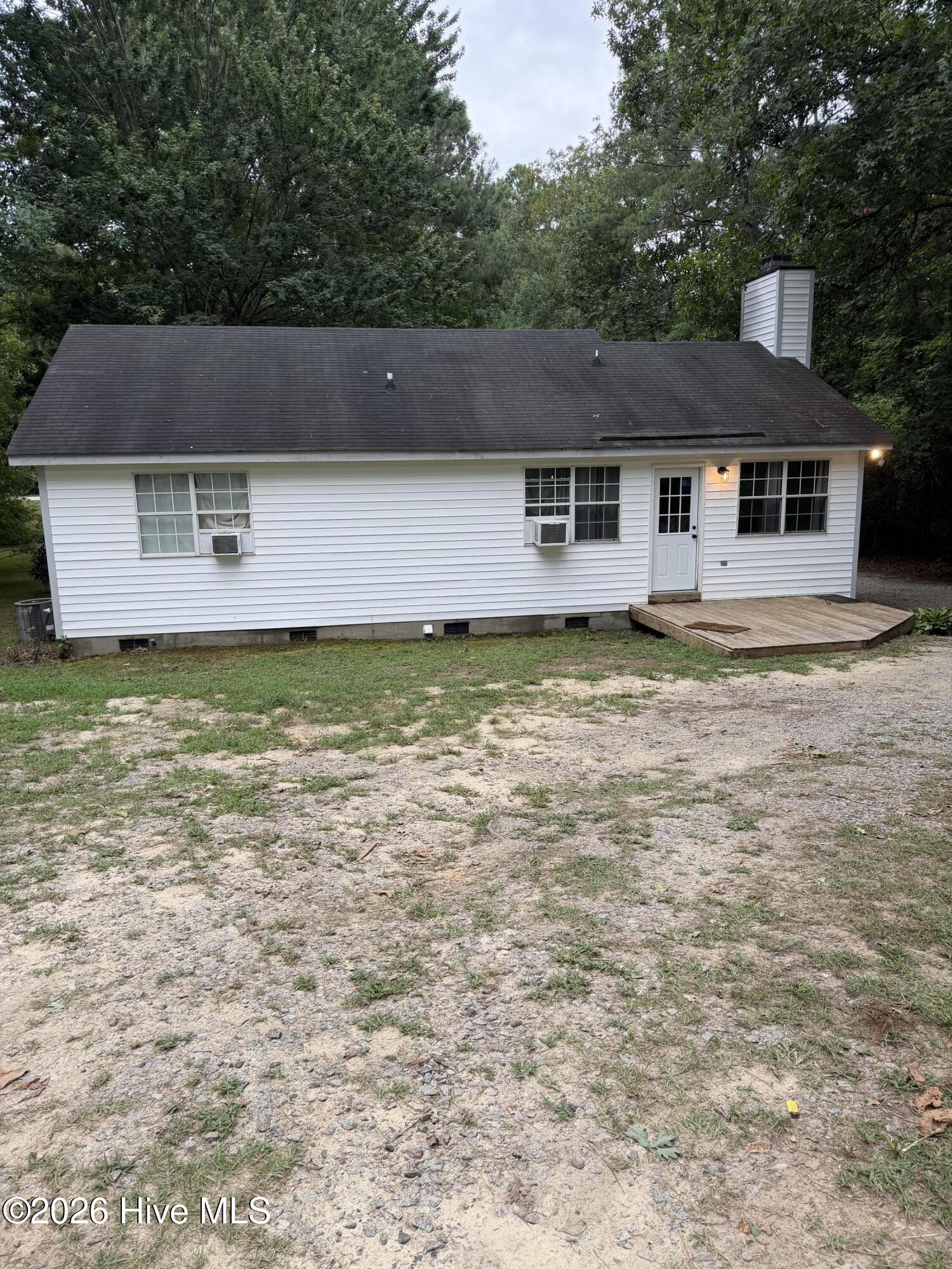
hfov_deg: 56.8
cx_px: 476
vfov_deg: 71.6
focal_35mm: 24
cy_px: 634
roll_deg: +0.5
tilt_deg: -9.7
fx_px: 880
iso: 80
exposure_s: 1/121
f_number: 1.78
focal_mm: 6.76
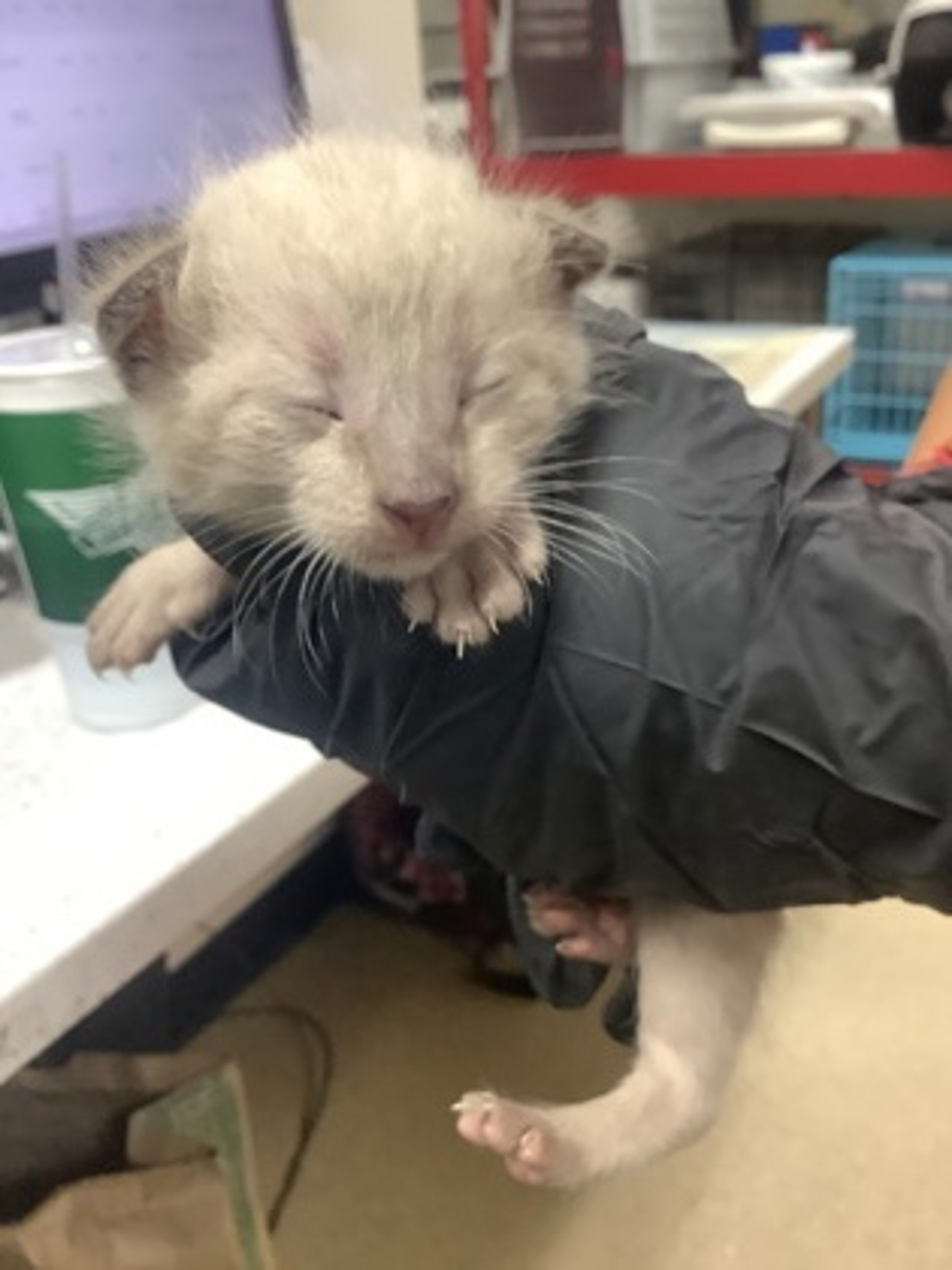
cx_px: 476
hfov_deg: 45.4
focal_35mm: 31
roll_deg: +3.8
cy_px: 635
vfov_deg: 58.4
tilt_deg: -23.7
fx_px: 1137
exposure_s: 1/60
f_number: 2.4
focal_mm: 3.3
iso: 200
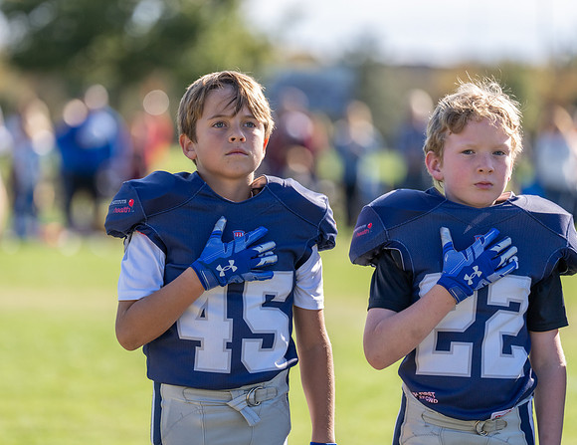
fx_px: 3456
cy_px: 207
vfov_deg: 7.4
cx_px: 220
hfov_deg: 9.5
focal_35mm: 205
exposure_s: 1/4000
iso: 400
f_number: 2.8
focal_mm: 171
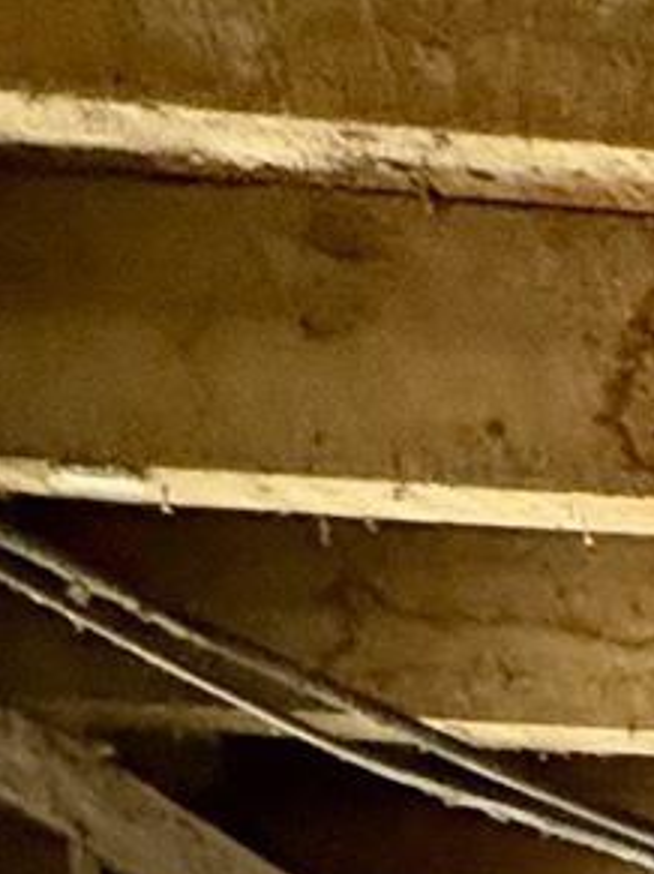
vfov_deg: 12.8
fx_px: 2798
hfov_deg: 8.5
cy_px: 2205
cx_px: 2445
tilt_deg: -0.1
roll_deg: +0.6
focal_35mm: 111
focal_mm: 2.22
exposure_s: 1/60
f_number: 2.2
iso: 800
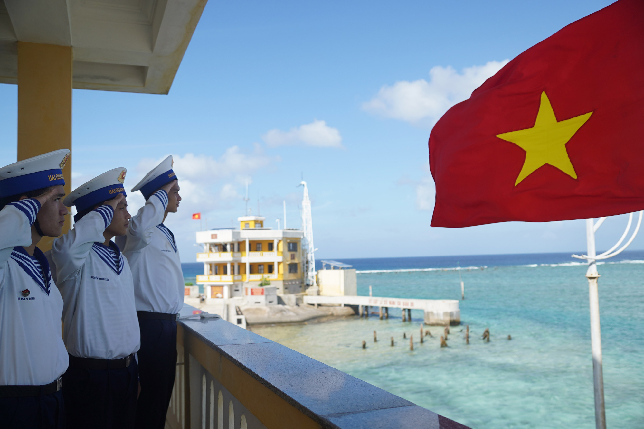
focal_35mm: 33
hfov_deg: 57.2
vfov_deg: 40.0
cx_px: 322
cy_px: 214
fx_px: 590
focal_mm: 22
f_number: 2.8
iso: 100
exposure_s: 1/1000
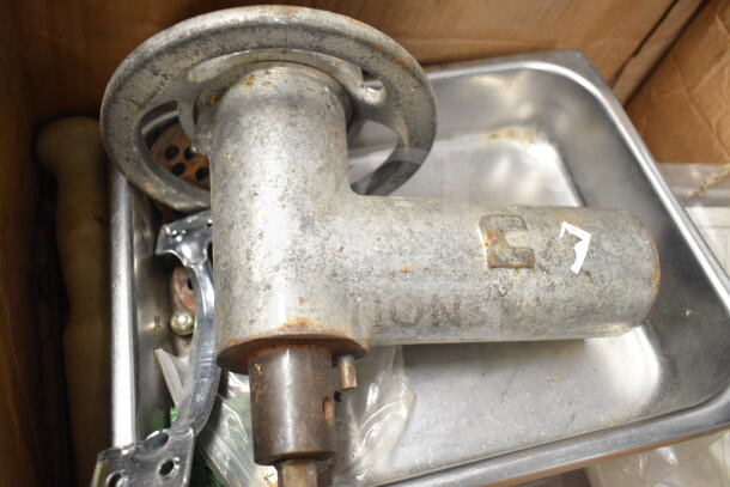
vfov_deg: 43.6
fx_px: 608
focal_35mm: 30
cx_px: 365
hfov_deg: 61.9
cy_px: 244
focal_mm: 20
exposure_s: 1/30
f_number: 3.5
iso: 2000
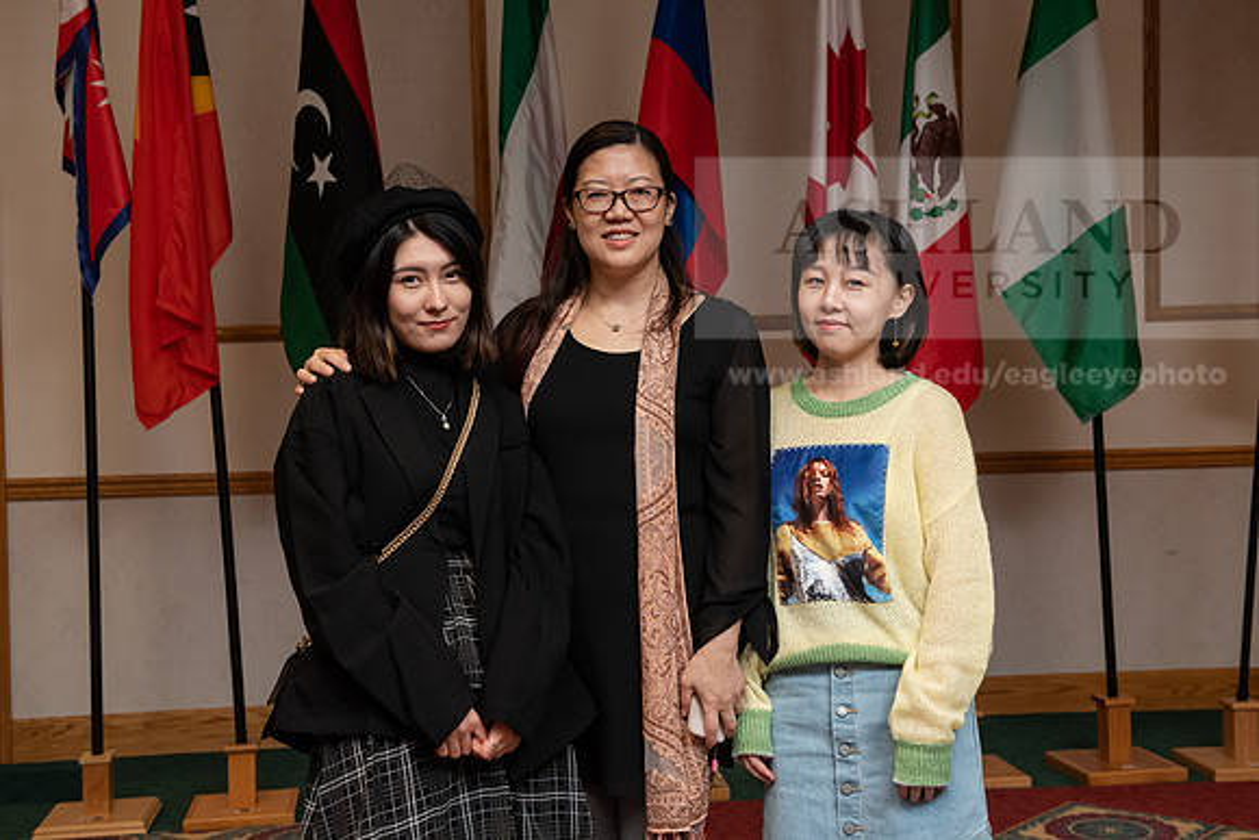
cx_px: 630
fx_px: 1749
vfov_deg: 27.0
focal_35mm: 50
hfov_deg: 39.6
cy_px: 420
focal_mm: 50
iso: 2000
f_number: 6.3
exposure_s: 1/200
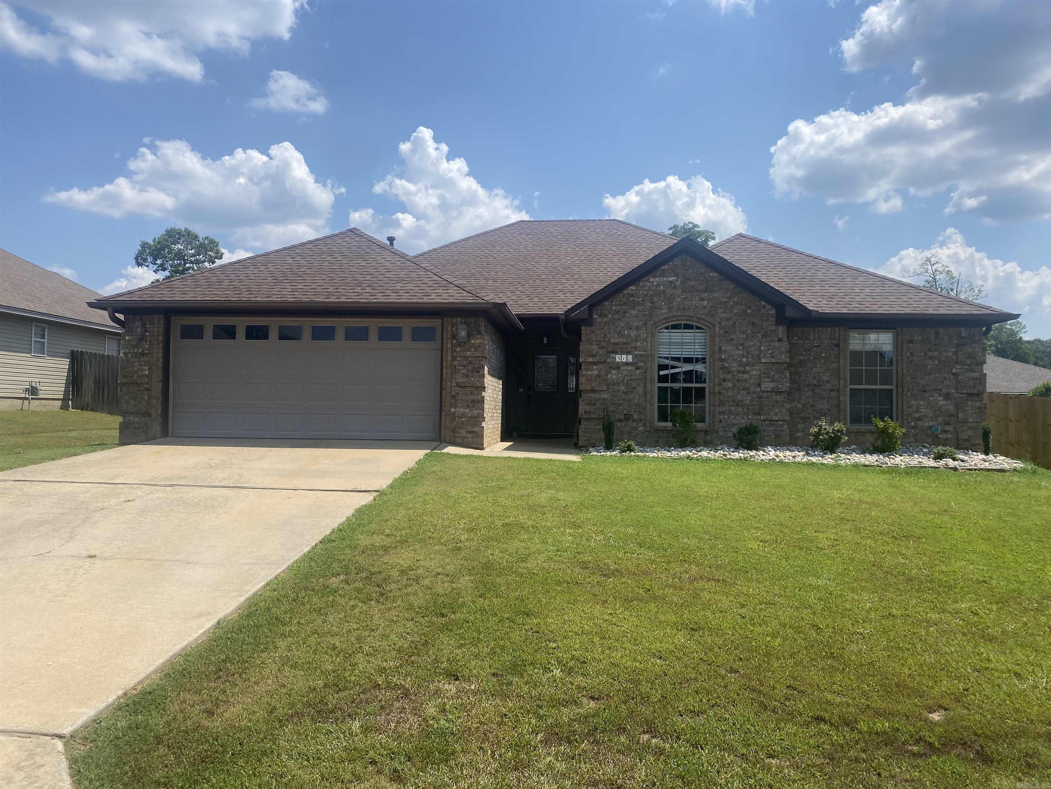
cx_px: 526
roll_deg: -1.9
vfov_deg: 53.1
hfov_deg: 67.3
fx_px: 789
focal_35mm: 26
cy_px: 394
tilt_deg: +0.4
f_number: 1.8
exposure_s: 1/3497
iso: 32
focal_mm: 4.25
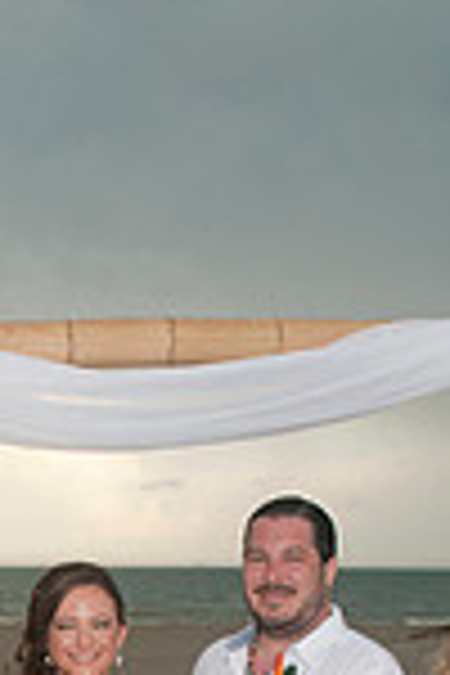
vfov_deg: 23.1
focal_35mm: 81
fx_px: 1519
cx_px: 92
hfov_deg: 16.7
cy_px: 801
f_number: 5.6
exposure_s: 1/160
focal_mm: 18
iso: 400
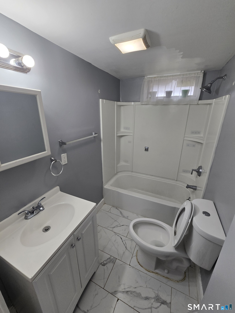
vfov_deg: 106.2
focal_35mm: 13
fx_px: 118
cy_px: 156
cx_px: 118
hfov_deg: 89.9
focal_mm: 2.2
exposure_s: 1/60
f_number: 2.2
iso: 64
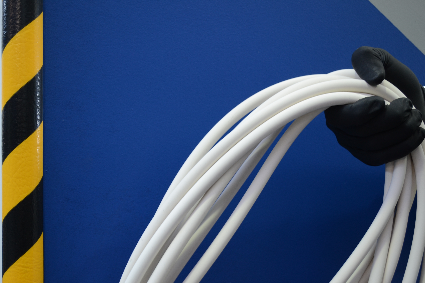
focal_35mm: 45
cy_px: 142
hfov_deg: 43.6
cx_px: 212
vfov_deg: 29.9
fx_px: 531
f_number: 4.5
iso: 200
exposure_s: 1/8
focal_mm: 30
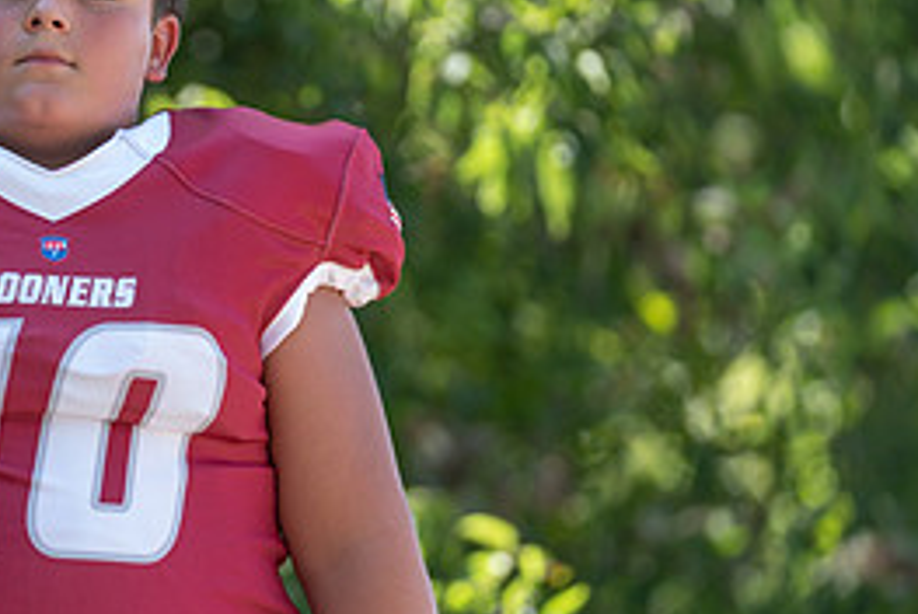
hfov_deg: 6.0
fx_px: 8782
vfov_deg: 4.0
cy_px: 246
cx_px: 94
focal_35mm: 344
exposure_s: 1/320
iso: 80
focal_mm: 156
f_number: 2.8
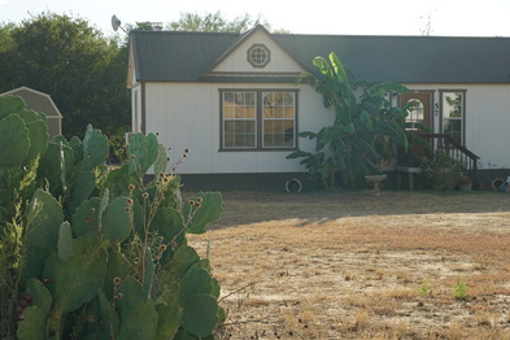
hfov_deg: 28.8
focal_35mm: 70
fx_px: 992
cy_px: 185
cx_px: 311
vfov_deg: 19.5
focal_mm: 43
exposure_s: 1/250
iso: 250
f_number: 8
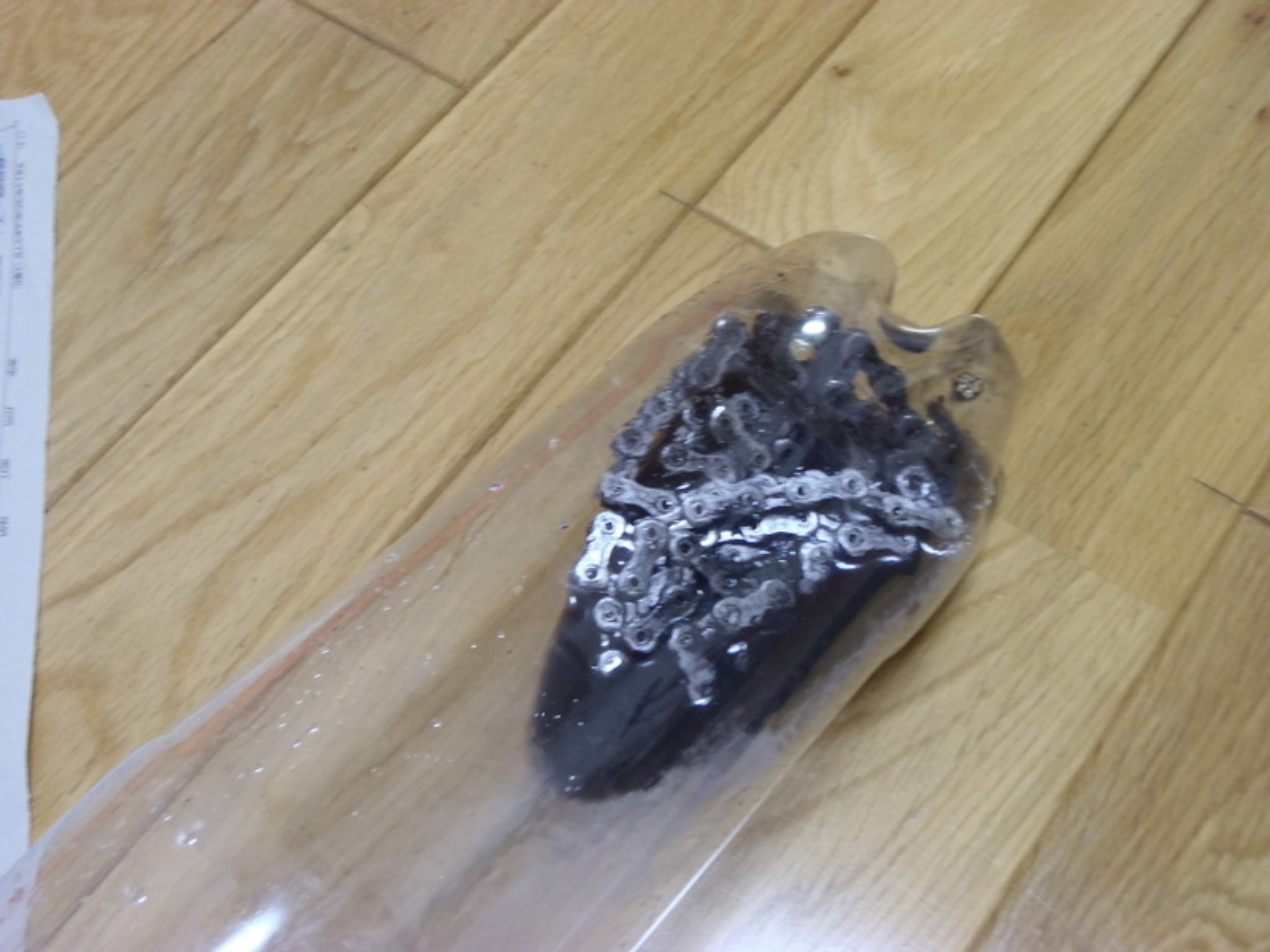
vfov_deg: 38.7
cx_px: 635
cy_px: 476
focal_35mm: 37
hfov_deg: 50.1
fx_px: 1357
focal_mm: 6.64
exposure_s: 1/6
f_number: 4.7
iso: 200
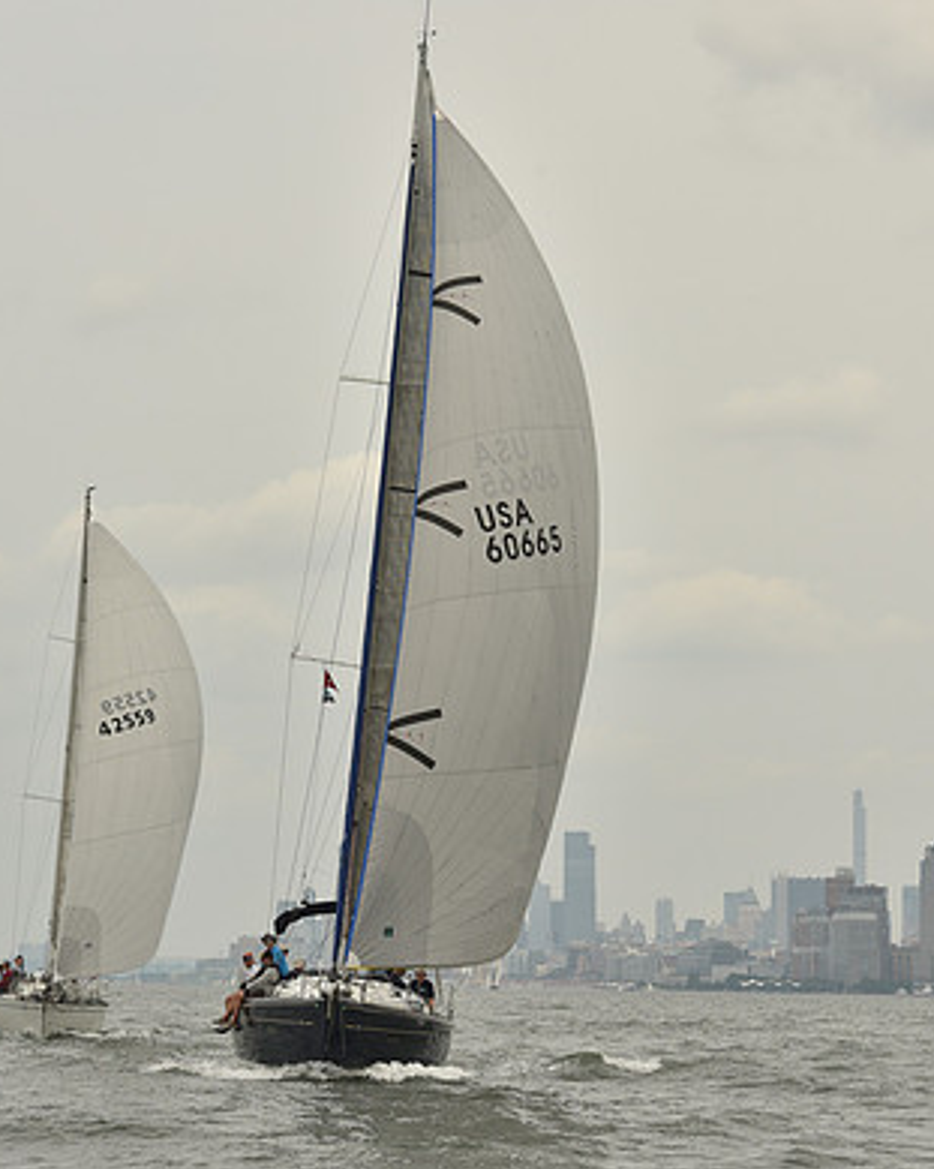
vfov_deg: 14.5
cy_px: 457
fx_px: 4597
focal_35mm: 133
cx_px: 392
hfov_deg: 11.6
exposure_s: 1/640
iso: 250
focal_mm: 95
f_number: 10
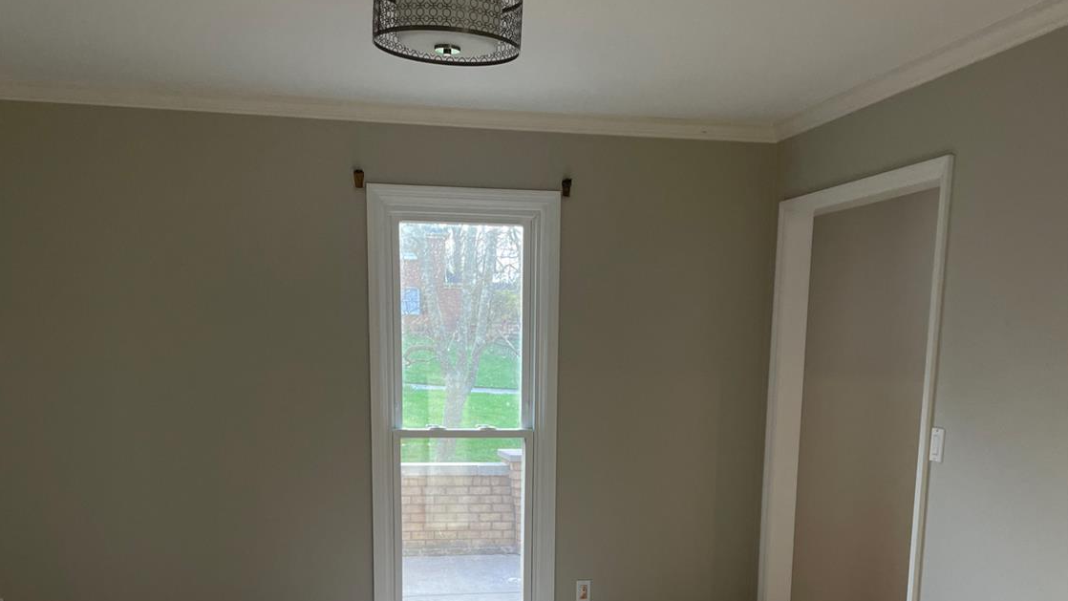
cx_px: 534
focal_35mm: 38
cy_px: 552
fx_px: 1076
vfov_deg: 29.8
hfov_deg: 52.8
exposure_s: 1/120
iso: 100
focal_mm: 4.2
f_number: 1.6
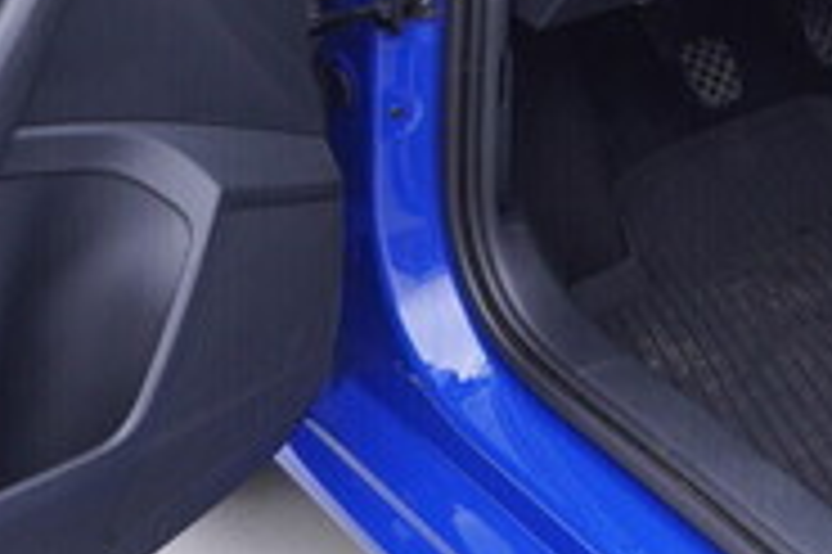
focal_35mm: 107
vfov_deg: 12.3
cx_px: 621
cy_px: -218
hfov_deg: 19.0
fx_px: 2471
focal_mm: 24
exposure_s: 1/40
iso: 125
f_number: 2.8
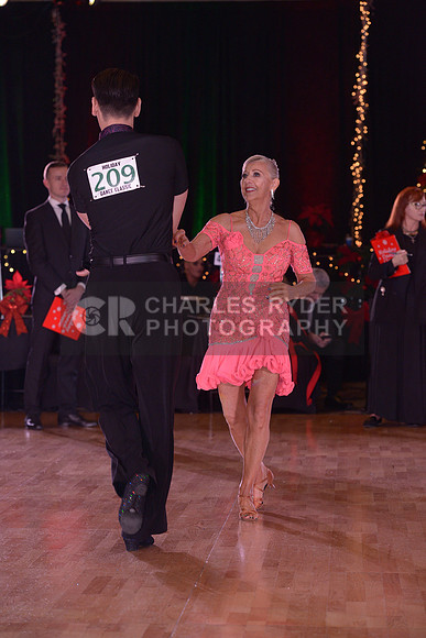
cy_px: 319
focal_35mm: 120
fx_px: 2129
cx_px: 213
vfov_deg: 17.1
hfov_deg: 11.4
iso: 1250
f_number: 5.6
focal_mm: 120
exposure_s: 1/200
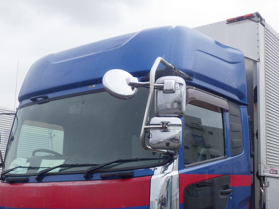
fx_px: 435
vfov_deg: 26.3
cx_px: 174
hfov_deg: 35.4
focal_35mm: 54
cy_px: 180
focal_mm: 5
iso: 250
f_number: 4.2
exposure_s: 1/320
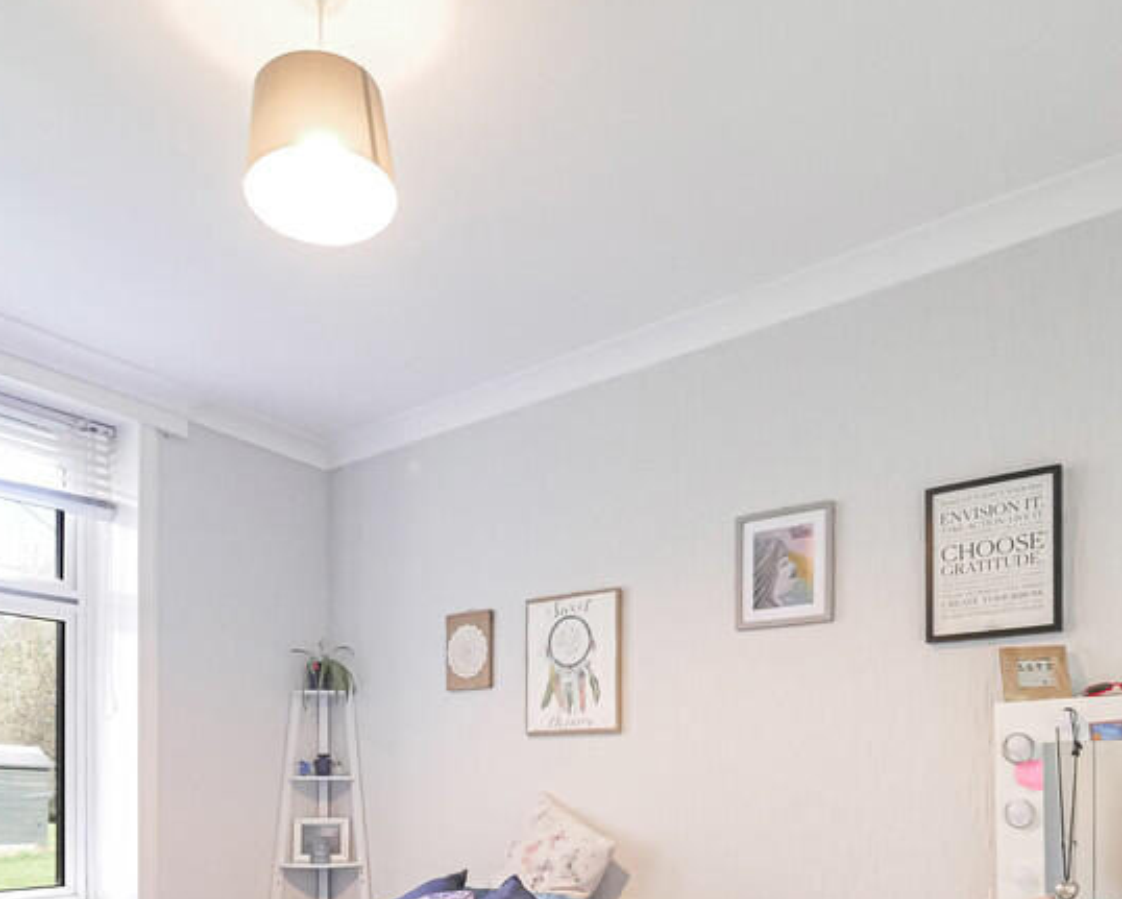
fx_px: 864
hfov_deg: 65.8
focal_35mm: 26
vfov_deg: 49.6
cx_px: 505
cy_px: 791
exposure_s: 1/50
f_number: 4
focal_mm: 7
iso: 3200
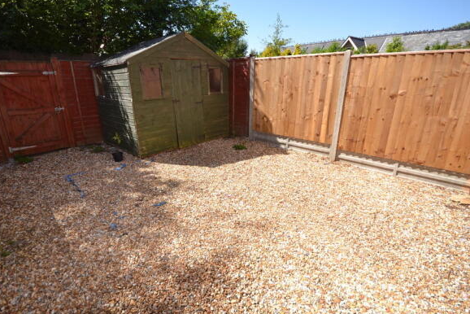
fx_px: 222
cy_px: 149
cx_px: 217
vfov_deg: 70.5
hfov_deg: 93.1
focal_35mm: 17
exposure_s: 1/200
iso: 100
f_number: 7.1
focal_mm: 10
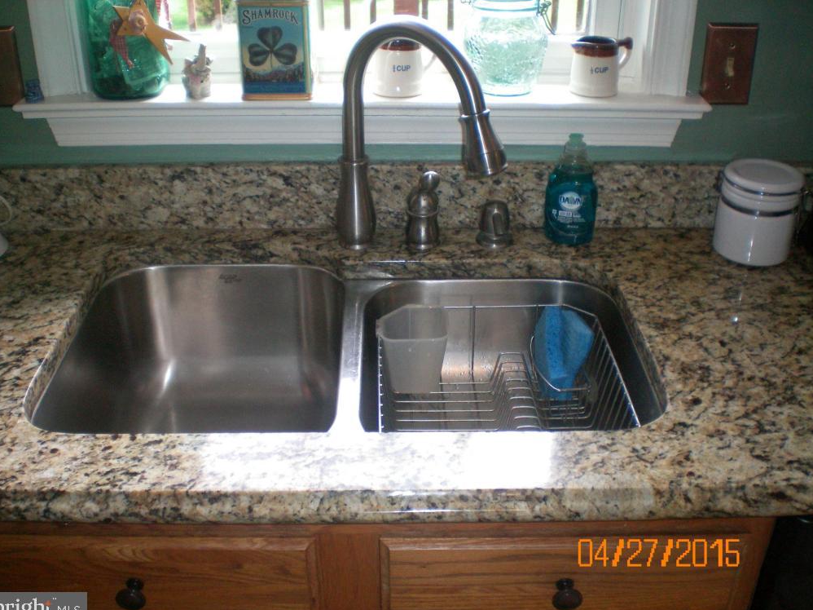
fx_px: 916
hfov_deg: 47.9
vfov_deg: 36.8
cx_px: 402
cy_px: 312
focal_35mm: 39
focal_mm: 6.3
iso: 160
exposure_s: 1/60
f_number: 3.1
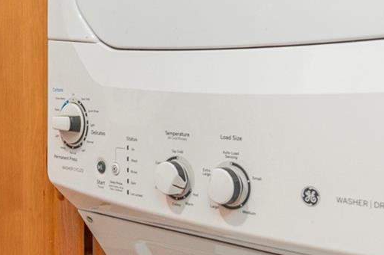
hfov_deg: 26.7
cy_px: 90
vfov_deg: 20.0
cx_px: -63
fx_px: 725
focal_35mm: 68
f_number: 7.1
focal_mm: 17
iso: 320
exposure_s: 1/60
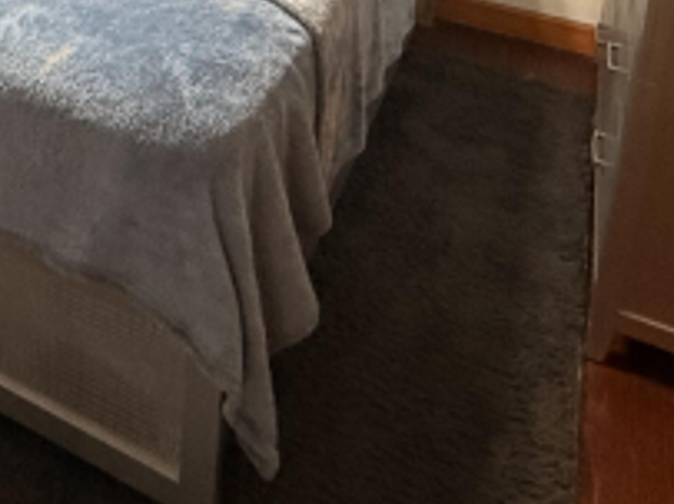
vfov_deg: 25.2
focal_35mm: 46
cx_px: 115
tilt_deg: -11.2
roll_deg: -0.9
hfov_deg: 39.3
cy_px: -219
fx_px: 895
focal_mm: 2.22
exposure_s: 1/60
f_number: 2.2
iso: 400
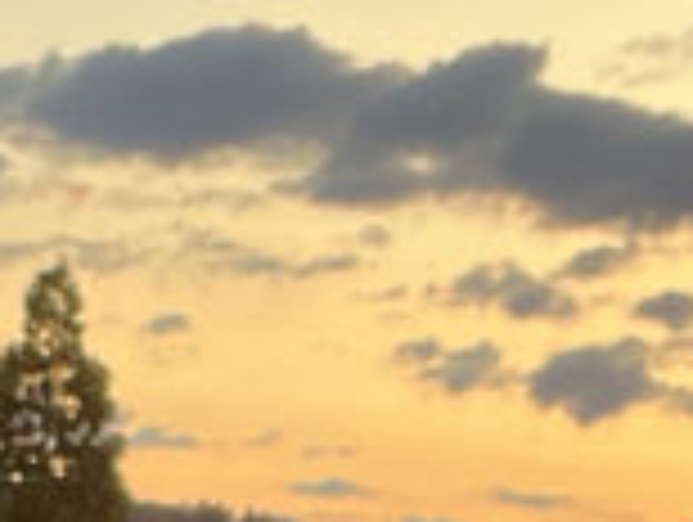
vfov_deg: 9.4
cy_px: 1035
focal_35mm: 149
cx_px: 122
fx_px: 2988
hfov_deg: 13.2
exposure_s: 1/121
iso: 80
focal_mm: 2.71
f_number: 2.2
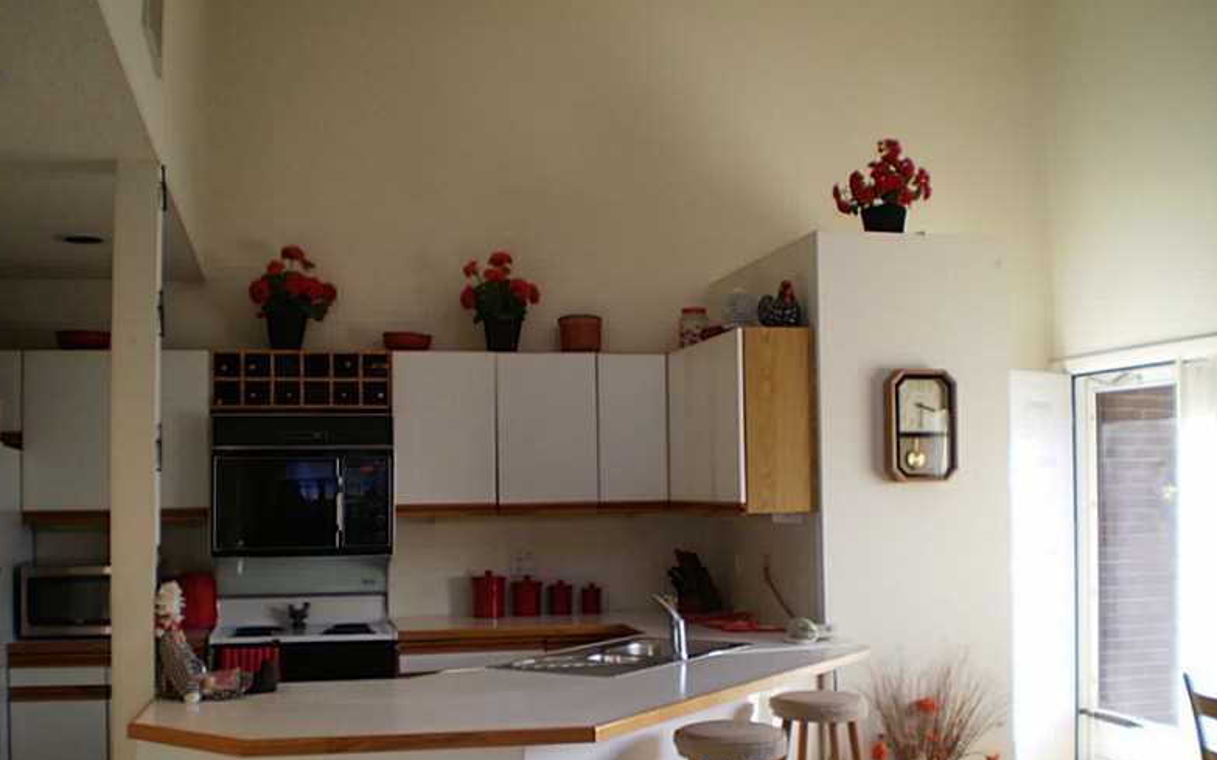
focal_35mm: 39
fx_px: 1293
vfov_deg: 32.6
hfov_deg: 50.4
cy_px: 462
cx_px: 609
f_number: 3.1
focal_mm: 6.3
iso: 80
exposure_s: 1/30
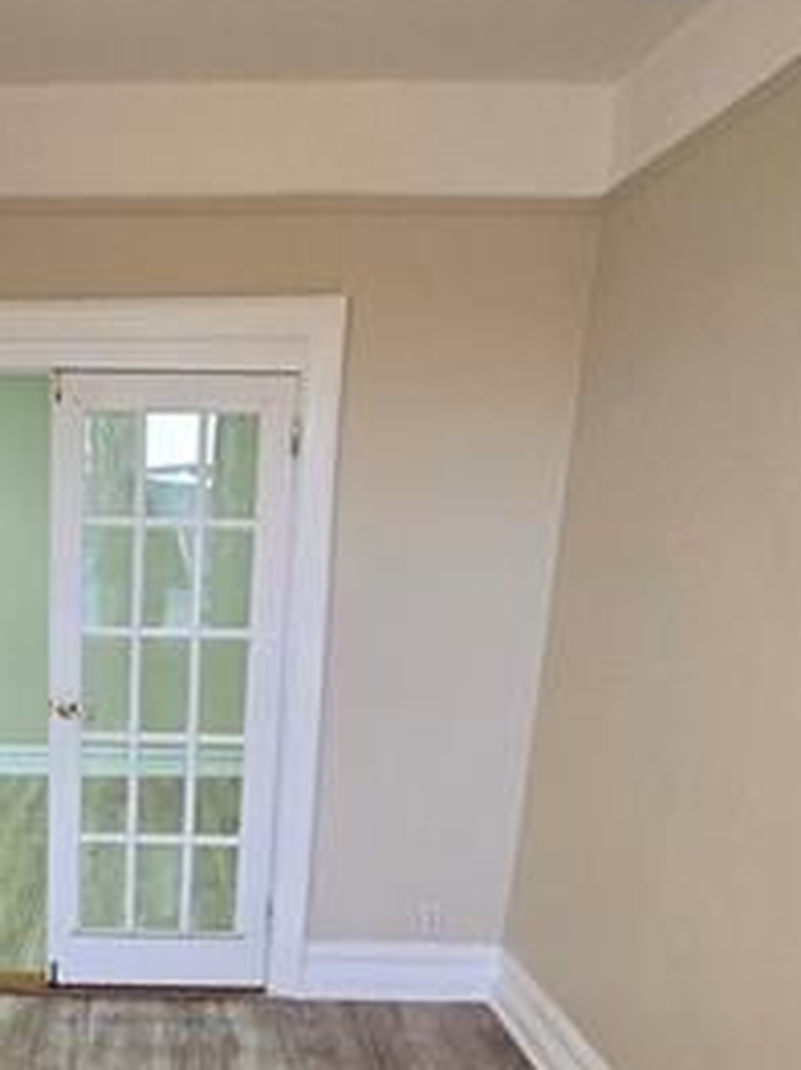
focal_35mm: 38
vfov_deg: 46.5
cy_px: 850
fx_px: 1173
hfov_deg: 35.9
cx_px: 114
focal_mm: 1.7
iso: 200
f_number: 2.2
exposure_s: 1/60
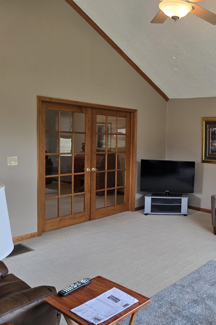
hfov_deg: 37.9
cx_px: 202
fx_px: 288
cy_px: 163
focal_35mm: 32
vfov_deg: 58.7
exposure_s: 1/120
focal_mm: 6.3
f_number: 1.7
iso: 100
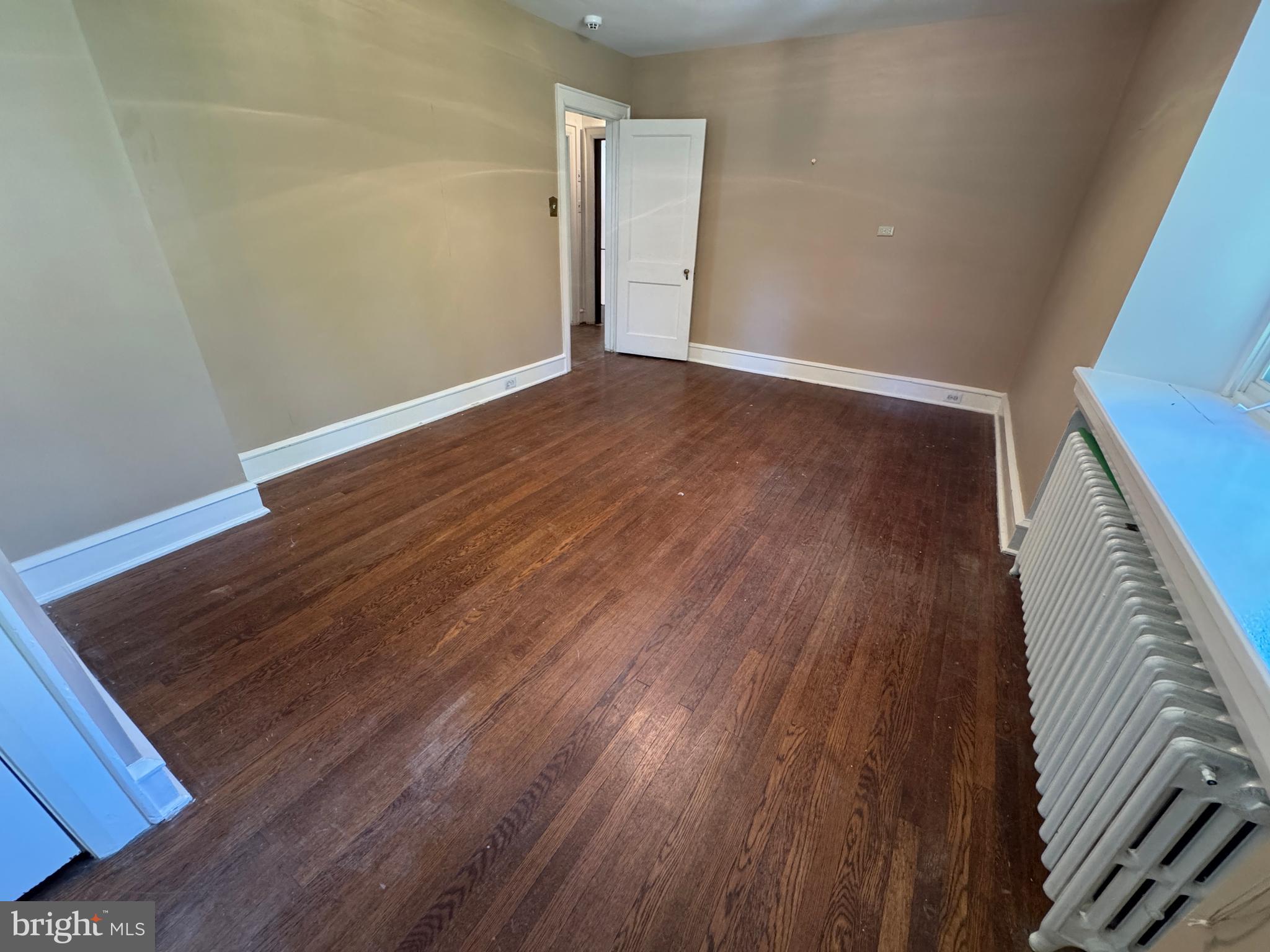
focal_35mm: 14
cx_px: 635
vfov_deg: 85.7
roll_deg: -1.8
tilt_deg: -28.3
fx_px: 514
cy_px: 476
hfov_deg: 102.1
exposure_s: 1/60
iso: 320
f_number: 2.2
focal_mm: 2.22
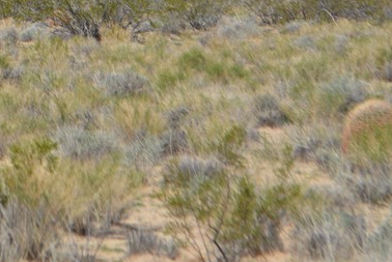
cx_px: -94
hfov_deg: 8.6
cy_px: -111
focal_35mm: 236
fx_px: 2577
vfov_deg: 5.8
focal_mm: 55
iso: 400
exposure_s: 1/2000
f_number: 7.1
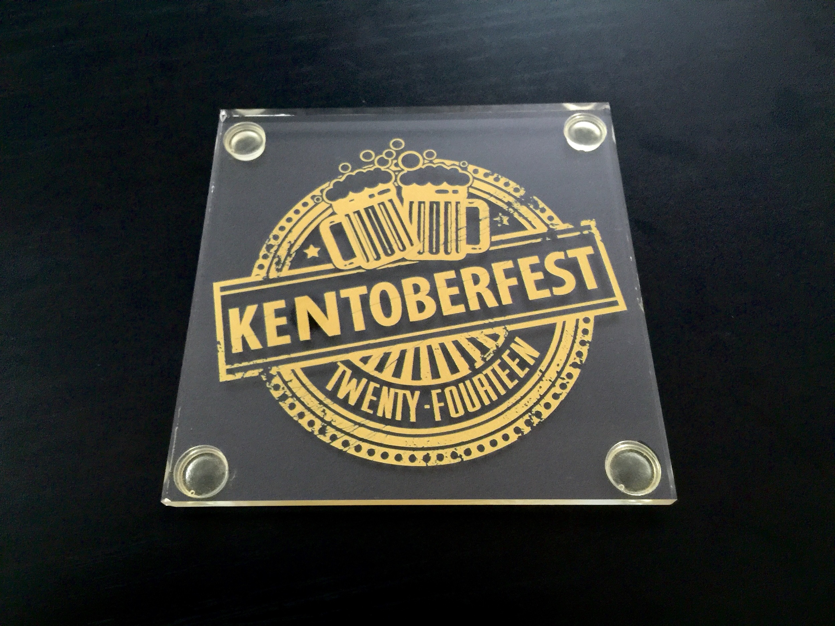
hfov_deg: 61.7
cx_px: 418
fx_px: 700
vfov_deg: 48.2
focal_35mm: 29
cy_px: 313
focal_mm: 4.15
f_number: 2.2
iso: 125
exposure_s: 1/8
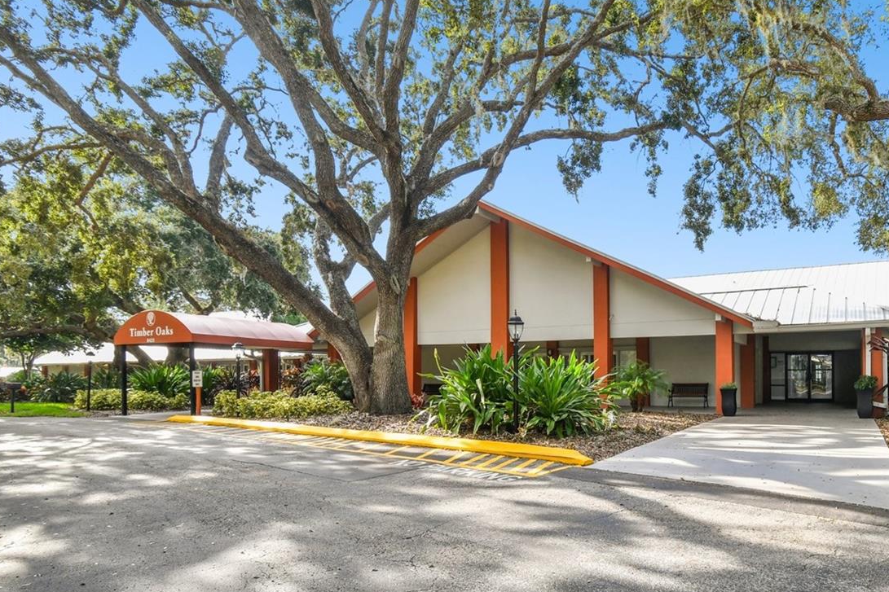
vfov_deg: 56.5
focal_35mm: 22
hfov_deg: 76.1
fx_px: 543
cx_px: 594
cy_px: 373
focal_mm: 10
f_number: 7.1
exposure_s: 1/100
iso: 100
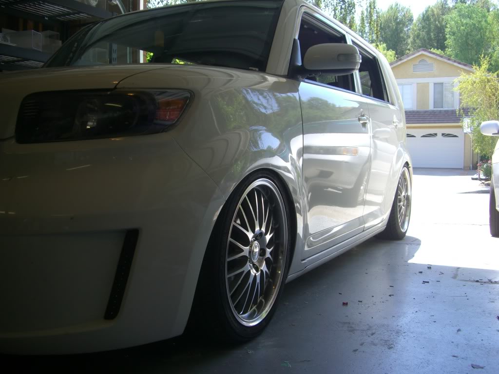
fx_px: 548
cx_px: 250
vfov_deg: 37.7
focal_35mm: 38
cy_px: 187
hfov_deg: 49.0
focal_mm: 7.9
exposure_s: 1/160
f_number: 2.8
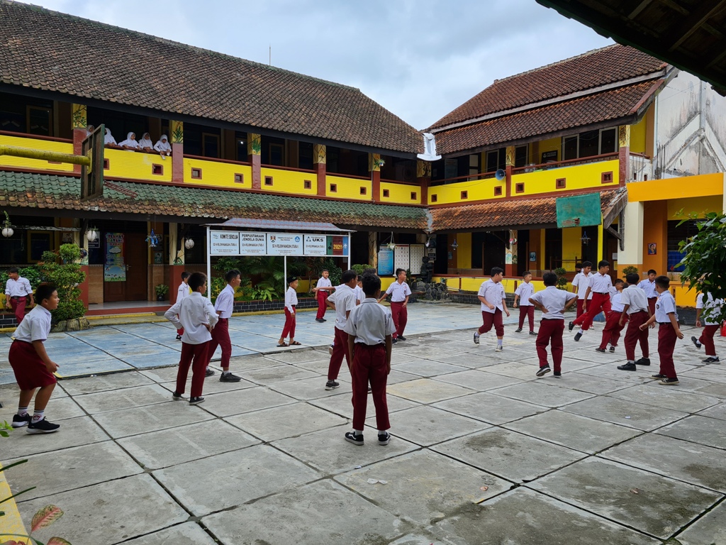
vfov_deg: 53.1
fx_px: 545
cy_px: 272
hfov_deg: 67.3
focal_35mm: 26
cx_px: 363
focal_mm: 5.4
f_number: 1.8
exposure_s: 1/1112
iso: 50
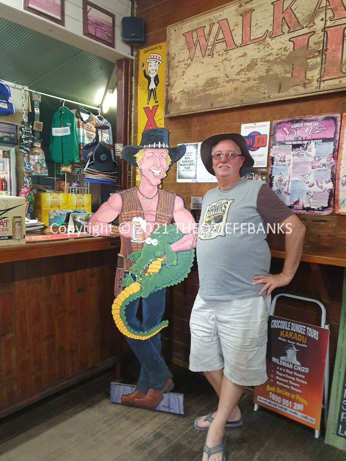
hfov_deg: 53.1
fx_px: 347
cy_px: 230
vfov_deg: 67.3
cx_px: 173
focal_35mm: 26
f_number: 1.5
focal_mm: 4.32
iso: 400
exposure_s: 1/50
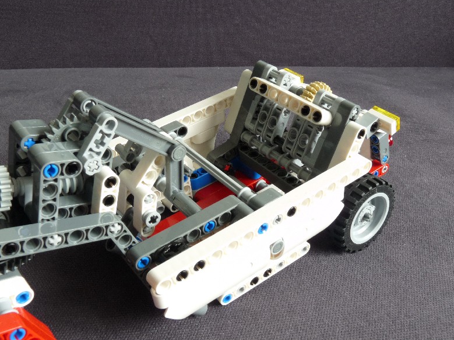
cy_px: 168
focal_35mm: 38
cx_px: 224
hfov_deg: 49.0
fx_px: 498
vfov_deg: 37.7
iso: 100
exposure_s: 1
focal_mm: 6.5
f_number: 8
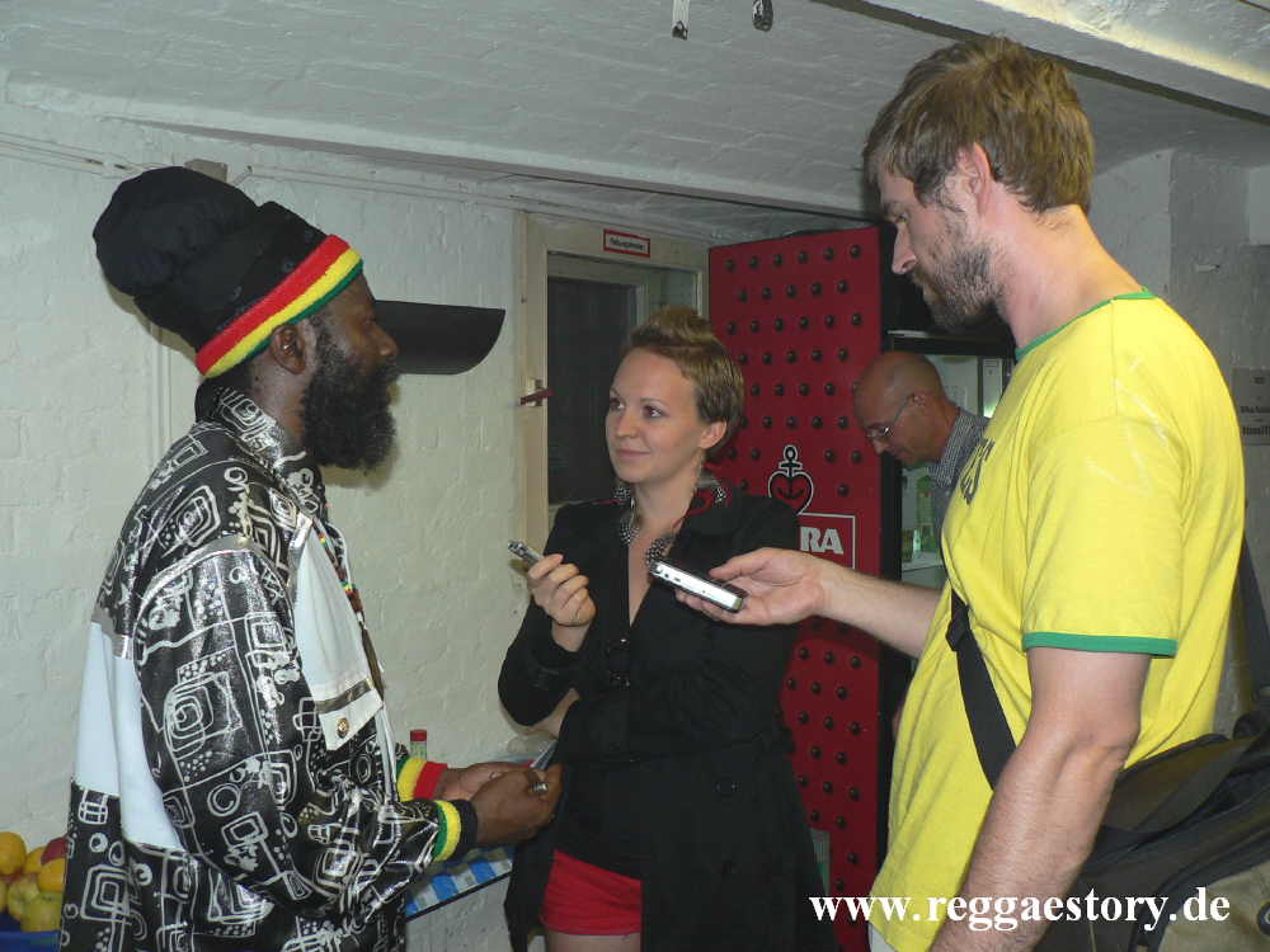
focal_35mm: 35
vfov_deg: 40.7
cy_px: 476
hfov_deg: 52.6
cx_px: 635
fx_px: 1284
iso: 100
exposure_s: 1/60
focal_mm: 6
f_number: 2.8
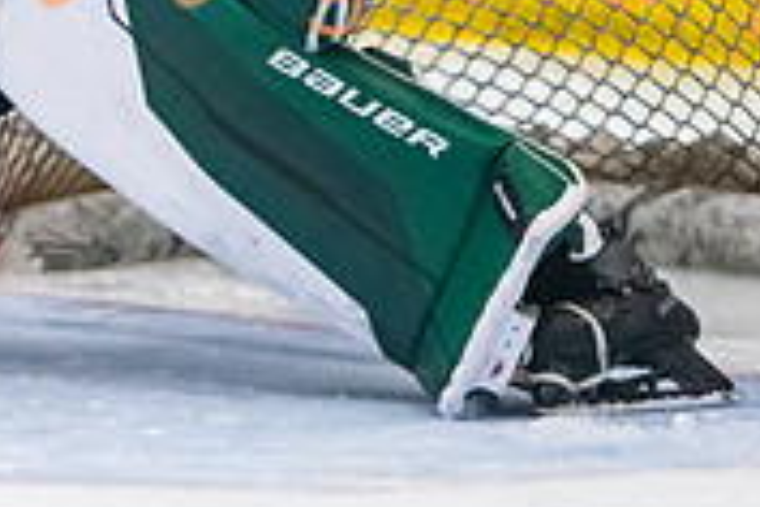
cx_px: -187
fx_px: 16318
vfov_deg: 1.8
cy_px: -467
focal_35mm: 773
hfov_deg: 2.7
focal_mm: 145
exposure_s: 1/640
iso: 2500
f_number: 3.2
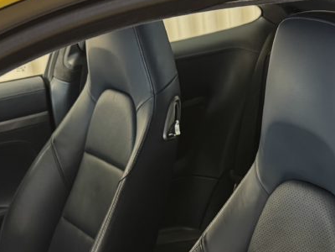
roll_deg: +4.2
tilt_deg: -21.6
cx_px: 265
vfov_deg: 20.2
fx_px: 697
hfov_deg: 26.6
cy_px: 205
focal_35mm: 72
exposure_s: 1/50
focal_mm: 6.76
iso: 400
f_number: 1.78
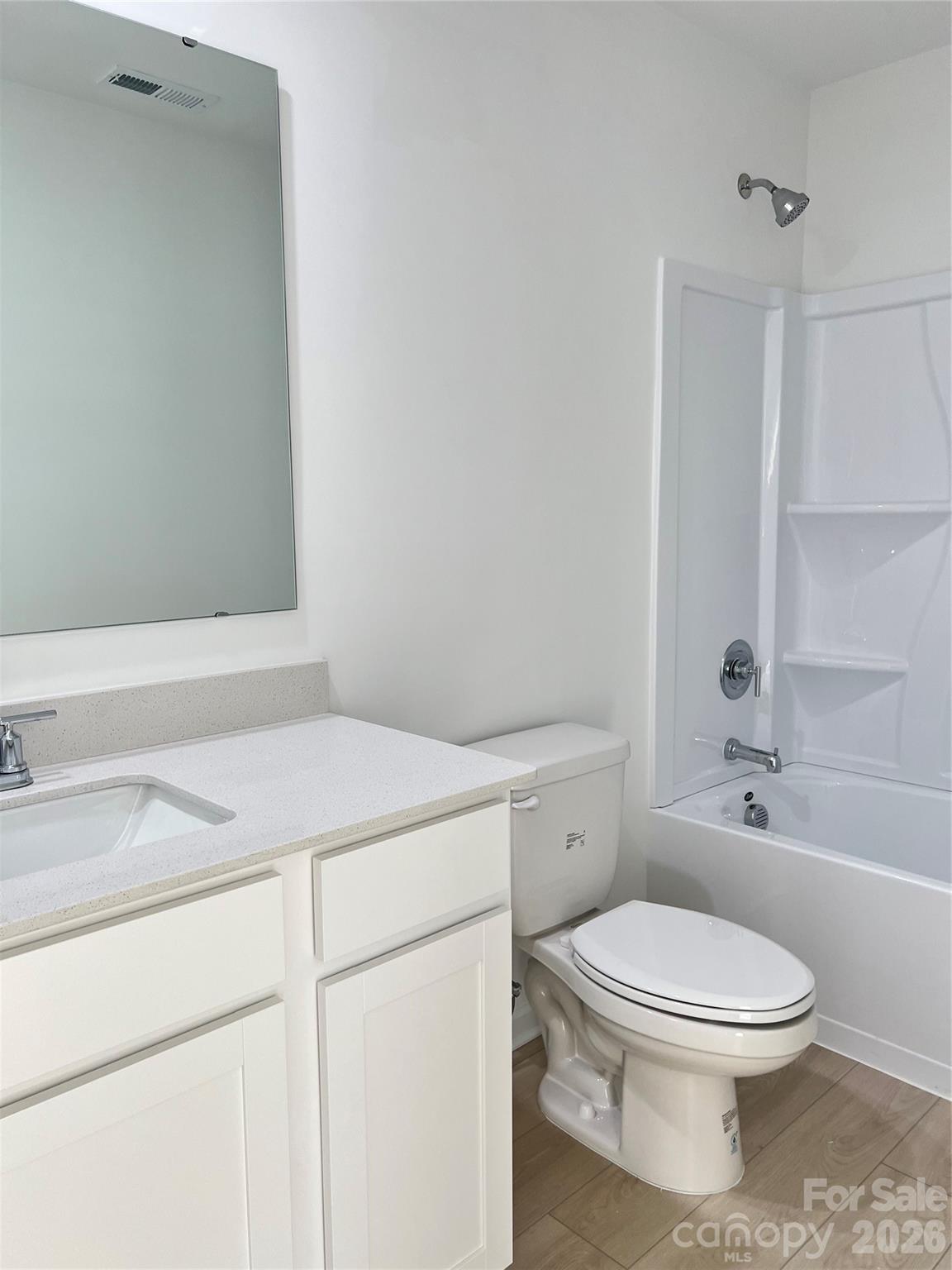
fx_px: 953
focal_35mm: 26
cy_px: 635
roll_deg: +1.3
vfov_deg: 67.3
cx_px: 476
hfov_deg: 53.1
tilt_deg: -8.0
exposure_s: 1/120
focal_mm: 5.7
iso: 80
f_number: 1.5
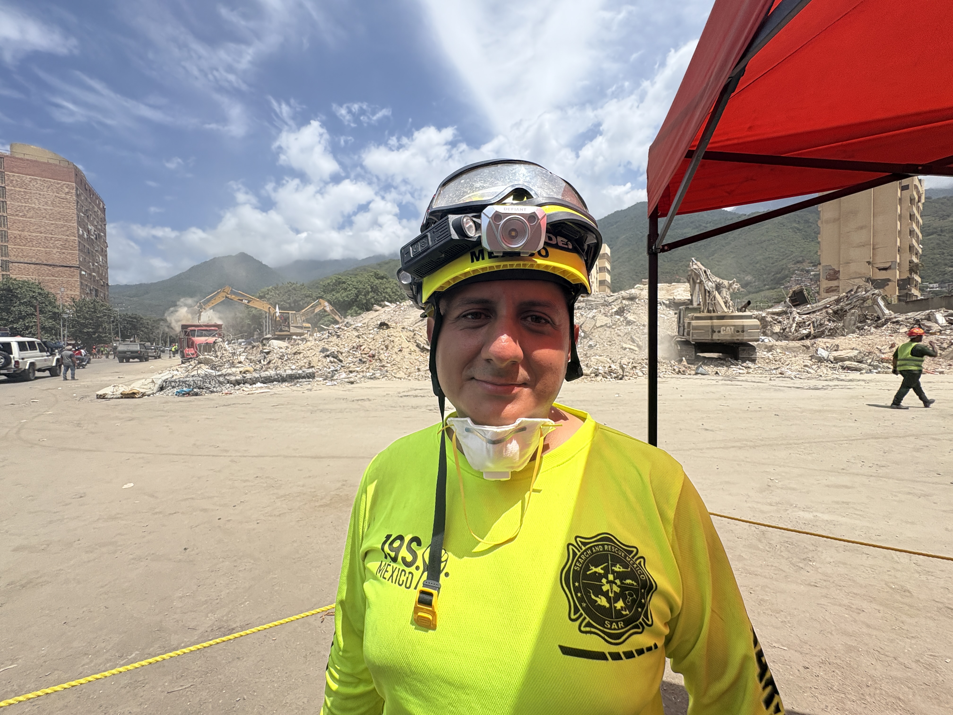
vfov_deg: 85.7
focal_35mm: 14
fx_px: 385
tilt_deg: -0.5
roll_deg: +1.5
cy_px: 358
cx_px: 476
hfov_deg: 102.1
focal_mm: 2.22
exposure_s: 1/1832
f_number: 2.2
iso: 64
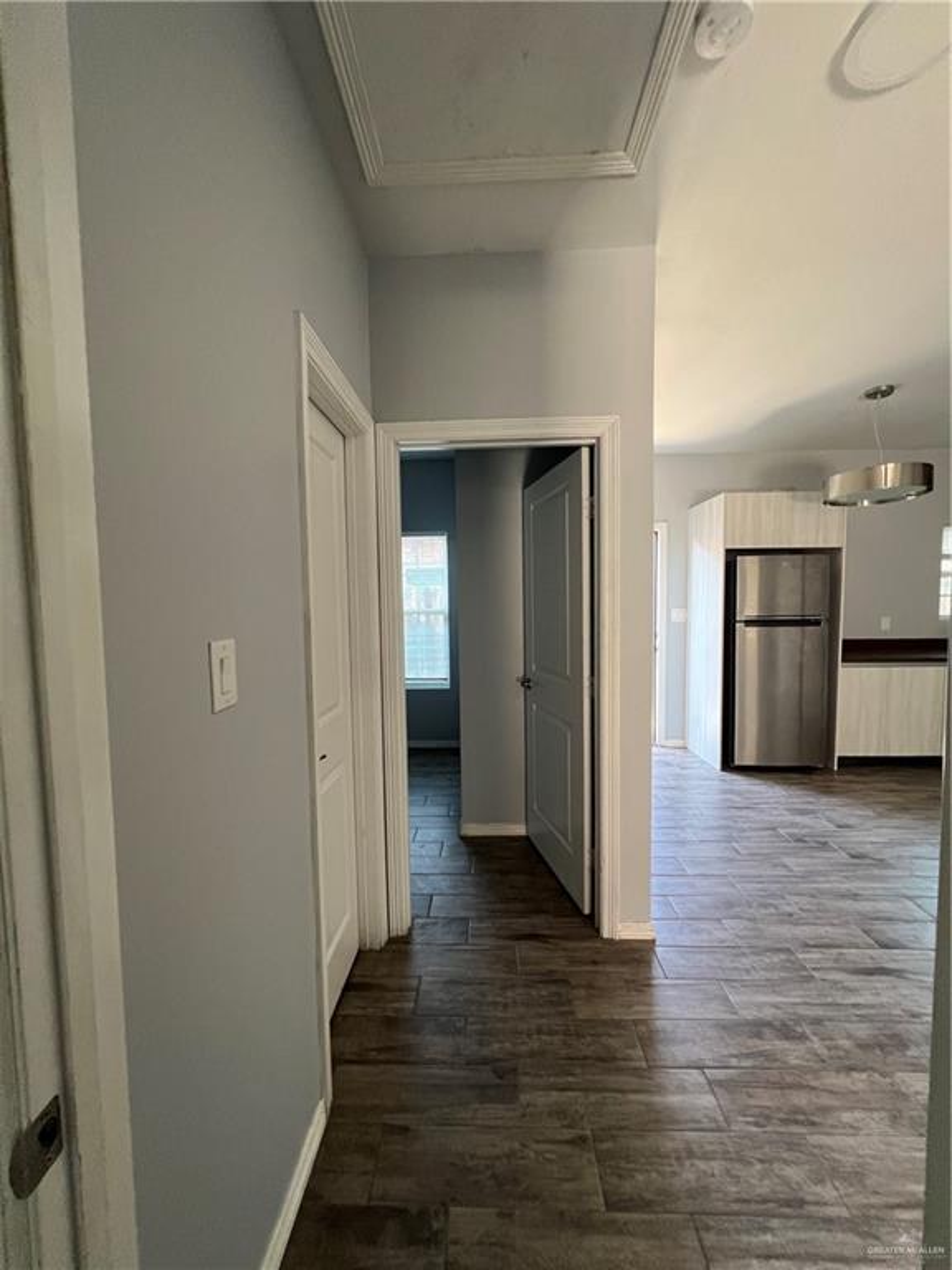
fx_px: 477
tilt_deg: -3.4
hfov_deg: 89.9
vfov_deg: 106.2
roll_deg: +1.4
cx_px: 476
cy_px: 635
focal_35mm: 13
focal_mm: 1.57
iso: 250
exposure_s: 1/88
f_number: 1.8
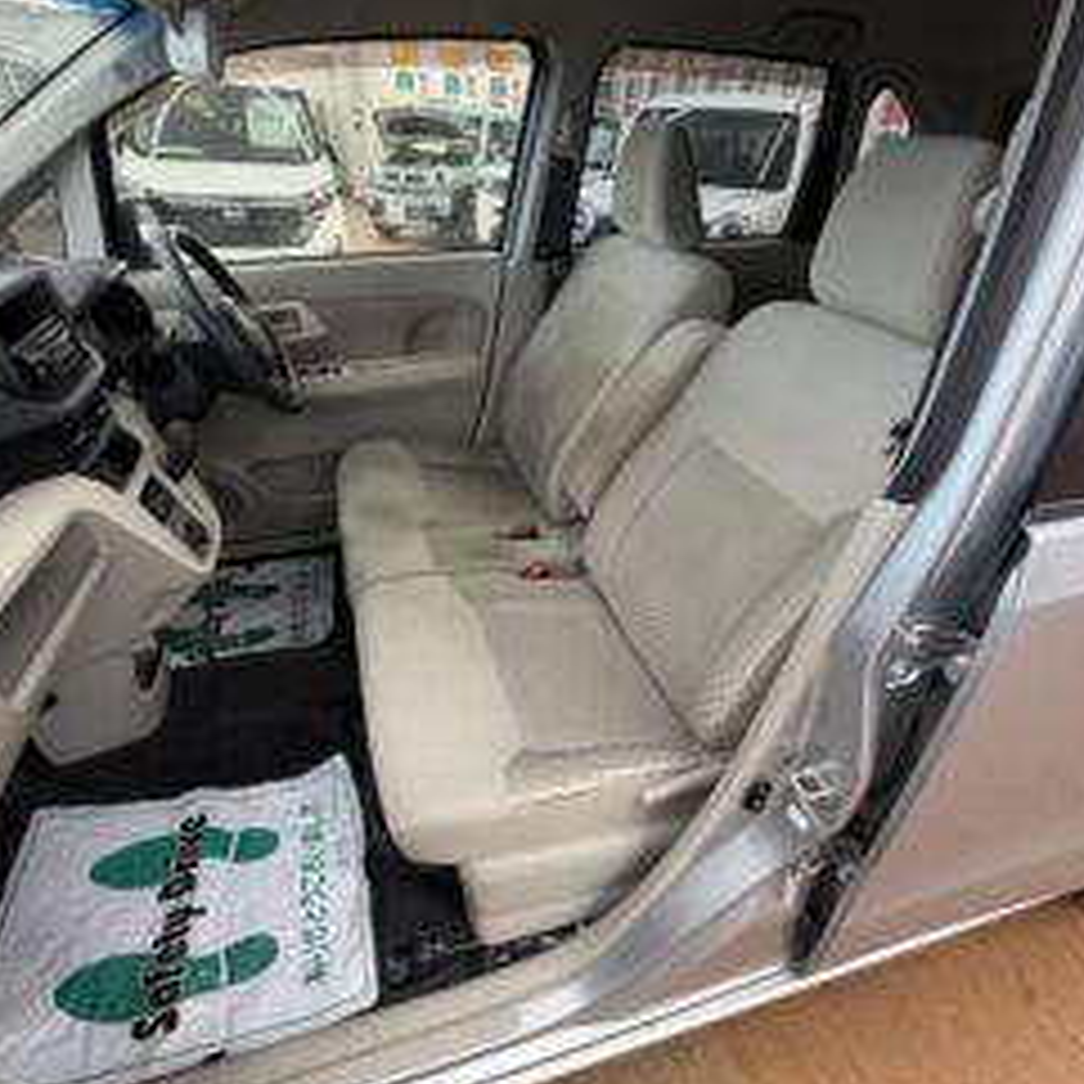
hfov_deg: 80.7
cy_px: 542
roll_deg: -2.1
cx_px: 522
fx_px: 638
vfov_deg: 80.7
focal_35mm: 18
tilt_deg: -31.6
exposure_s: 1/50
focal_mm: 2.22
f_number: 2.2
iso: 160
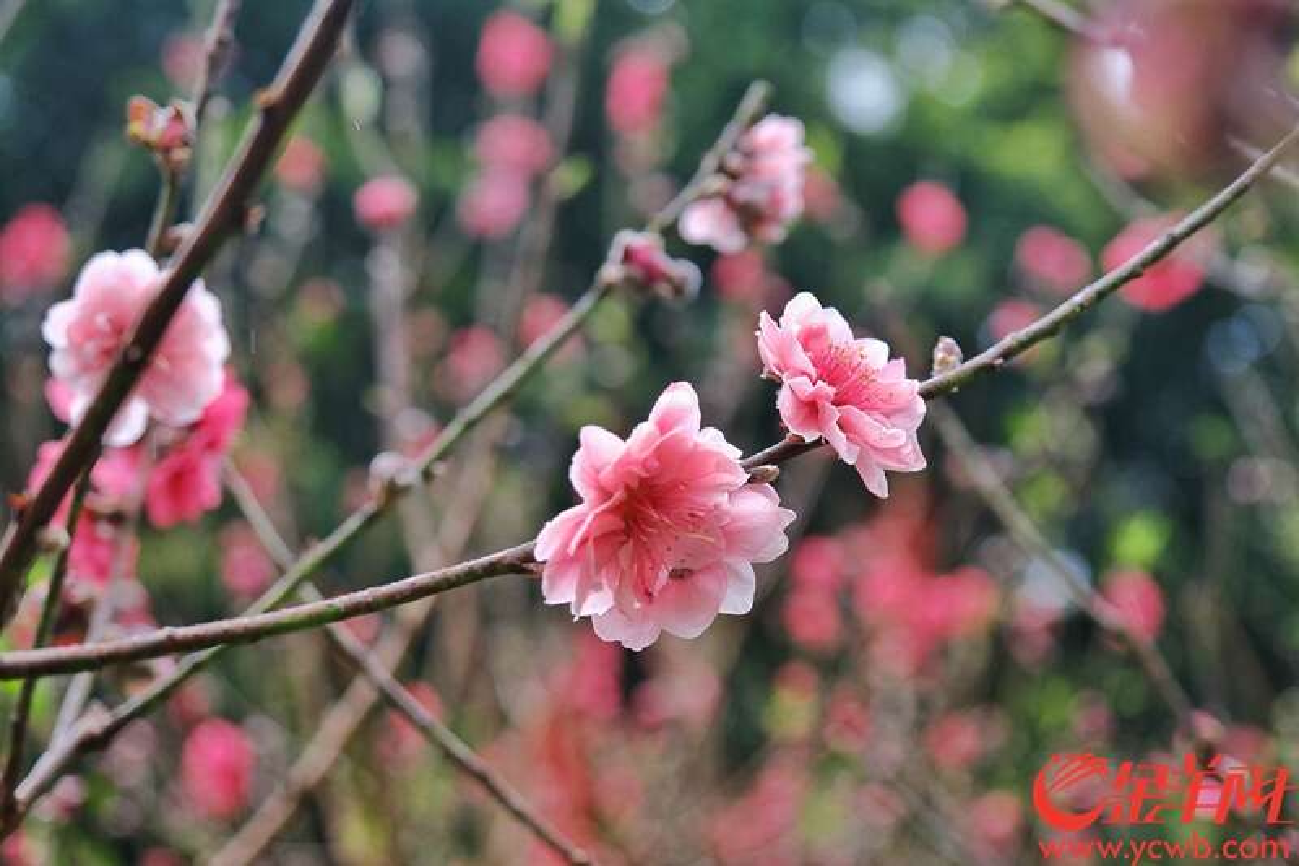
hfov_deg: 32.4
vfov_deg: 21.9
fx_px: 2237
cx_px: 650
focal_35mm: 62
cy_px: 433
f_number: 4
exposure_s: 1/150
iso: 160
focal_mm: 41.1
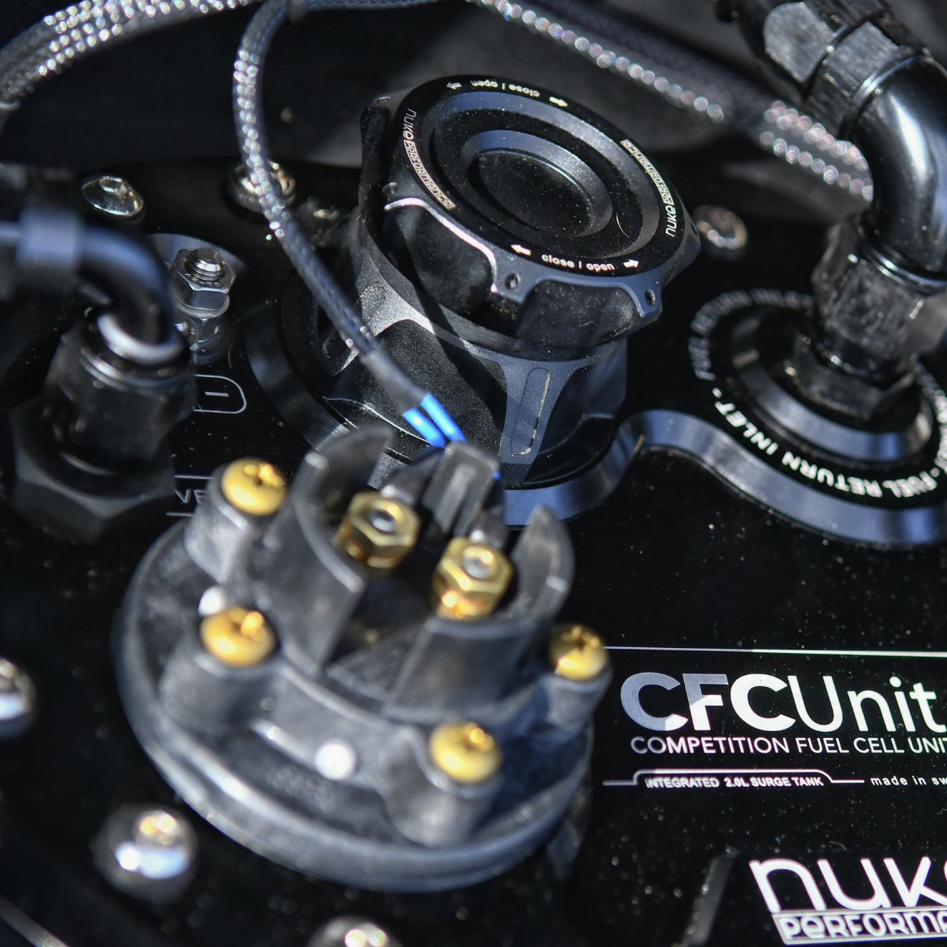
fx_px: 2682
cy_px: 472
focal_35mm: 87
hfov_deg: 19.9
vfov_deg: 20.0
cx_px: 675
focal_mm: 45
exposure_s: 1/500
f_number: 4
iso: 640
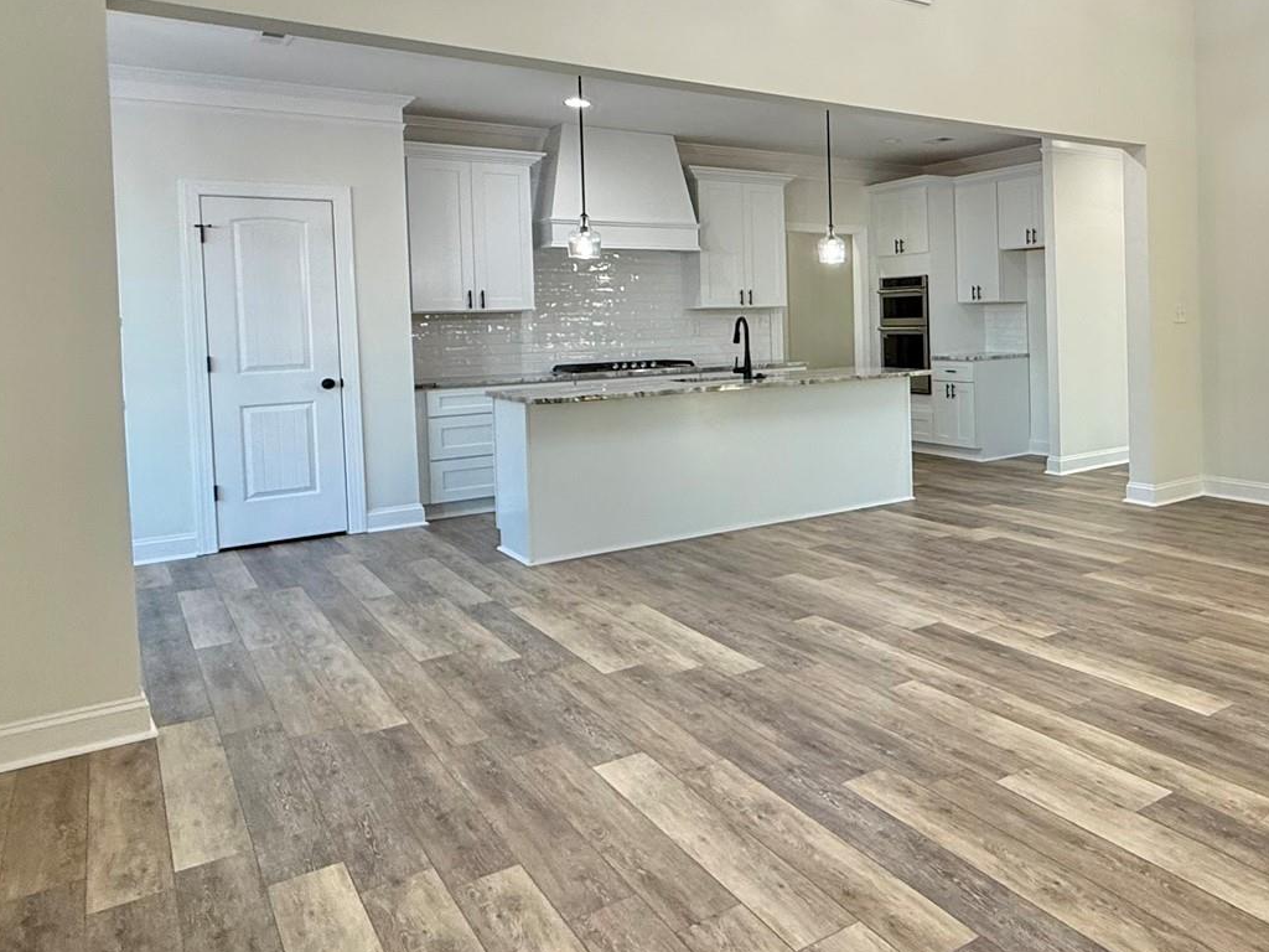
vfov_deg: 49.1
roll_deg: +1.1
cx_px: 1097
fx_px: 1026
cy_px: 333
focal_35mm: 28
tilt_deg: -1.0
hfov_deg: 56.4
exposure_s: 1/120
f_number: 2.2
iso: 160
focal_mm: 2.22
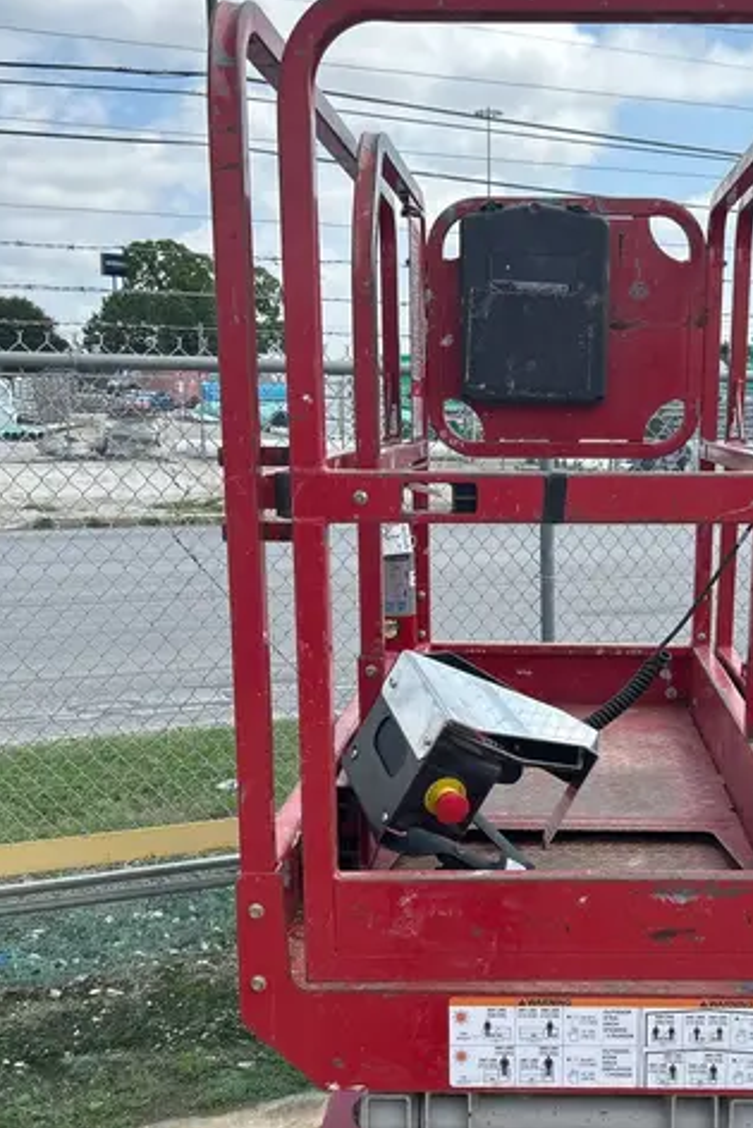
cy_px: 666
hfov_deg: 31.5
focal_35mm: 42
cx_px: 540
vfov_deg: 46.2
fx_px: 1317
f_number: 1.5
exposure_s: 1/2632
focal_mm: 5.7
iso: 50
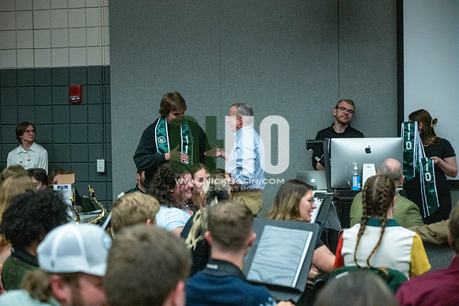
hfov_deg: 28.8
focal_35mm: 70
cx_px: 230
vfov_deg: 19.5
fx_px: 893
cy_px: 153
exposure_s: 1/500
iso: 10000
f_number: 4
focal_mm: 70
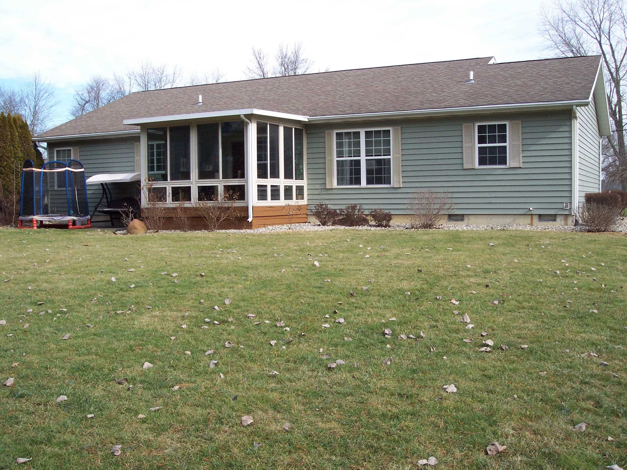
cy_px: 235
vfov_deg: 37.7
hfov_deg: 49.0
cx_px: 314
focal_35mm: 38
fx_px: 688
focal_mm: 8
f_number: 4.8
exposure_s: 1/350
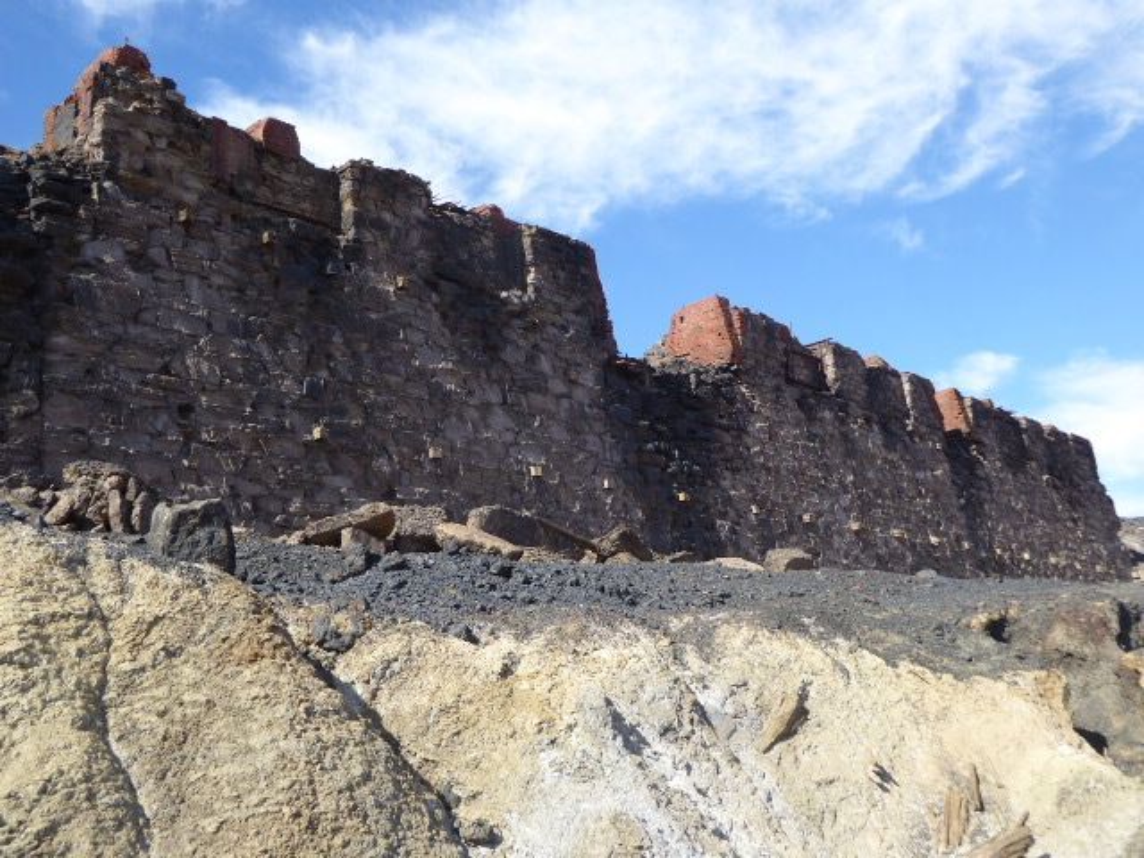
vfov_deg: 39.7
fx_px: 1190
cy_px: 429
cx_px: 572
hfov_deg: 51.4
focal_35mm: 36
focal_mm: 6.3
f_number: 3.7
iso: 80
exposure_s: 1/400
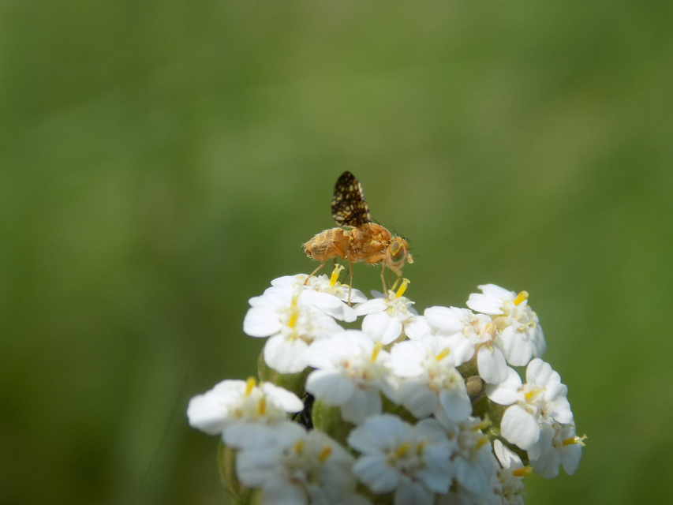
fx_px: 2081
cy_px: 252
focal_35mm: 107
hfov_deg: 18.4
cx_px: 336
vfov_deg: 13.8
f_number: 4.7
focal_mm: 19.1
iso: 80
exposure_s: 1/800
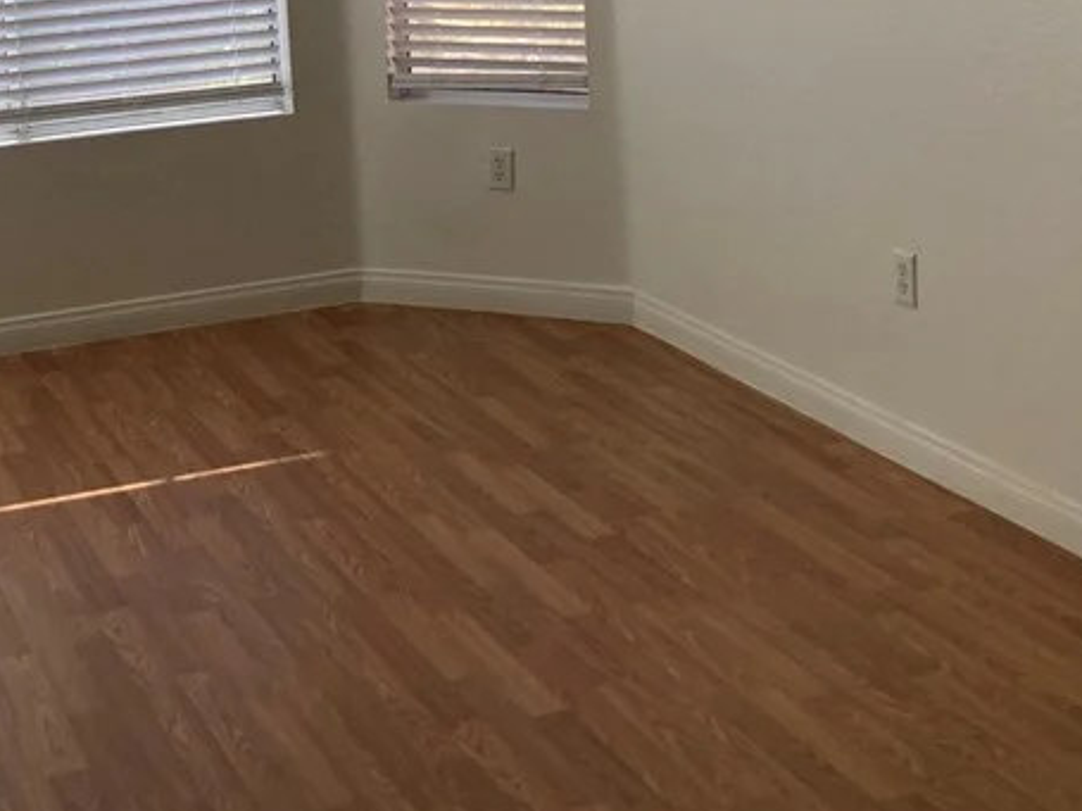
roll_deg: +3.8
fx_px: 1969
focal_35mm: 63
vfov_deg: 22.3
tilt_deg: -5.5
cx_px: 300
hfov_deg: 30.3
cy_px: -29
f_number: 1.8
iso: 80
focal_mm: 3.99
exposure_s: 1/88
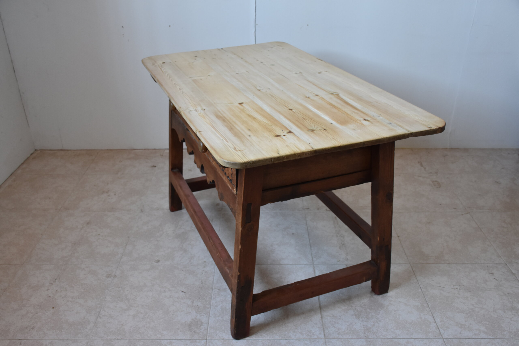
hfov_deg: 57.2
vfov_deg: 40.0
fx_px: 476
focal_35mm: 33
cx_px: 260
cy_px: 173
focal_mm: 22
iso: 800
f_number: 4.5
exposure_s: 1/80
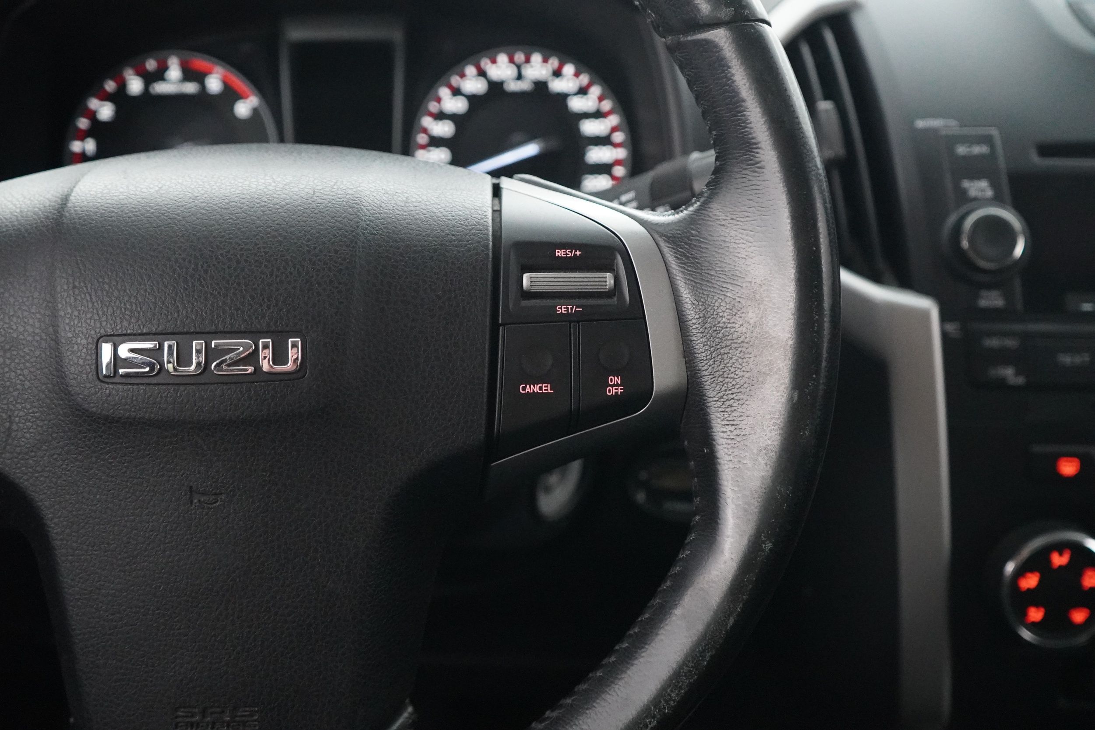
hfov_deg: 46.4
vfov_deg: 31.9
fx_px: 1277
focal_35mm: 42
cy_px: 365
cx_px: 548
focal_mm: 28
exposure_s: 1/15
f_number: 3.5
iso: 6400
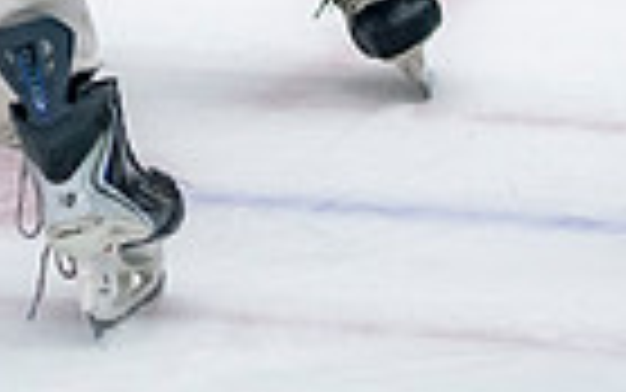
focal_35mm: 465
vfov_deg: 2.8
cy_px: -529
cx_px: -30
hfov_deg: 4.5
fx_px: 7936
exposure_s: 1/640
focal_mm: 100
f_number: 3.2
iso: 3200
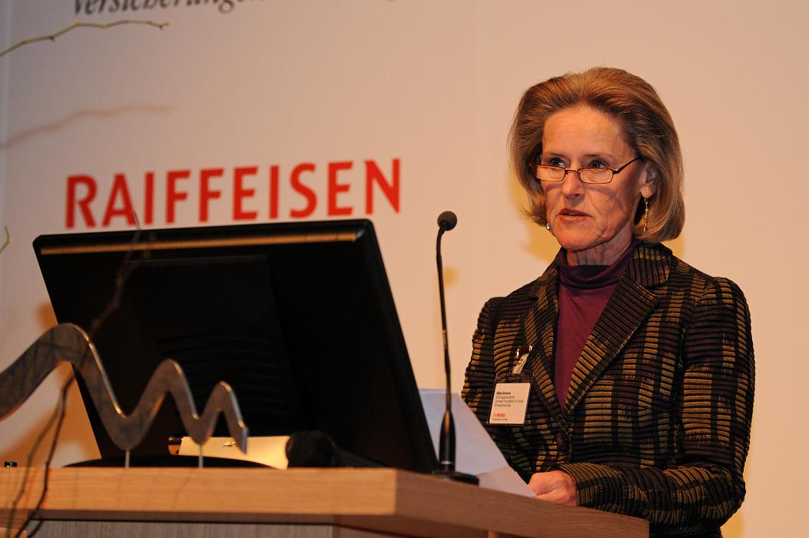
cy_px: 269
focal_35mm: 112
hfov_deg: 18.2
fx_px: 2526
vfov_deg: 12.2
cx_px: 404
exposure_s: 1/125
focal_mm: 75
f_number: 2.8
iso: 400
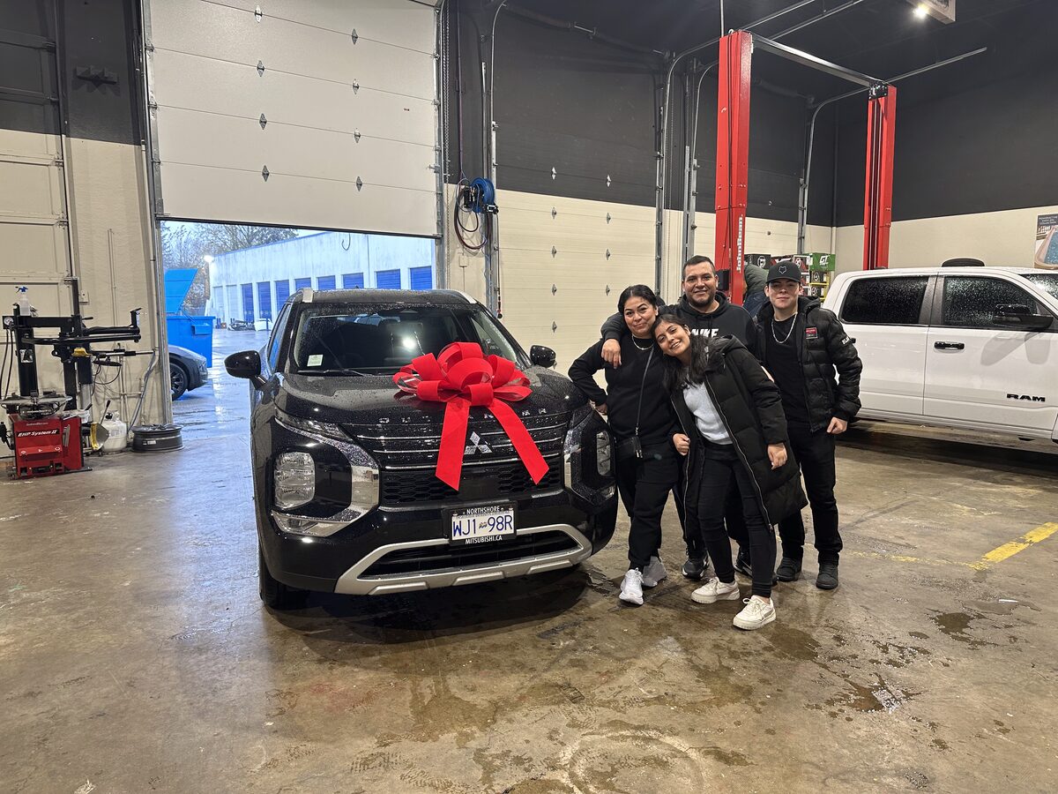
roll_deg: +0.4
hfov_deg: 71.6
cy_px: 397
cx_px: 529
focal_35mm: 24
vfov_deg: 56.8
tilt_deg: -7.6
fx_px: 734
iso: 125
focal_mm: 6.86
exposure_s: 1/60
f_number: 1.78
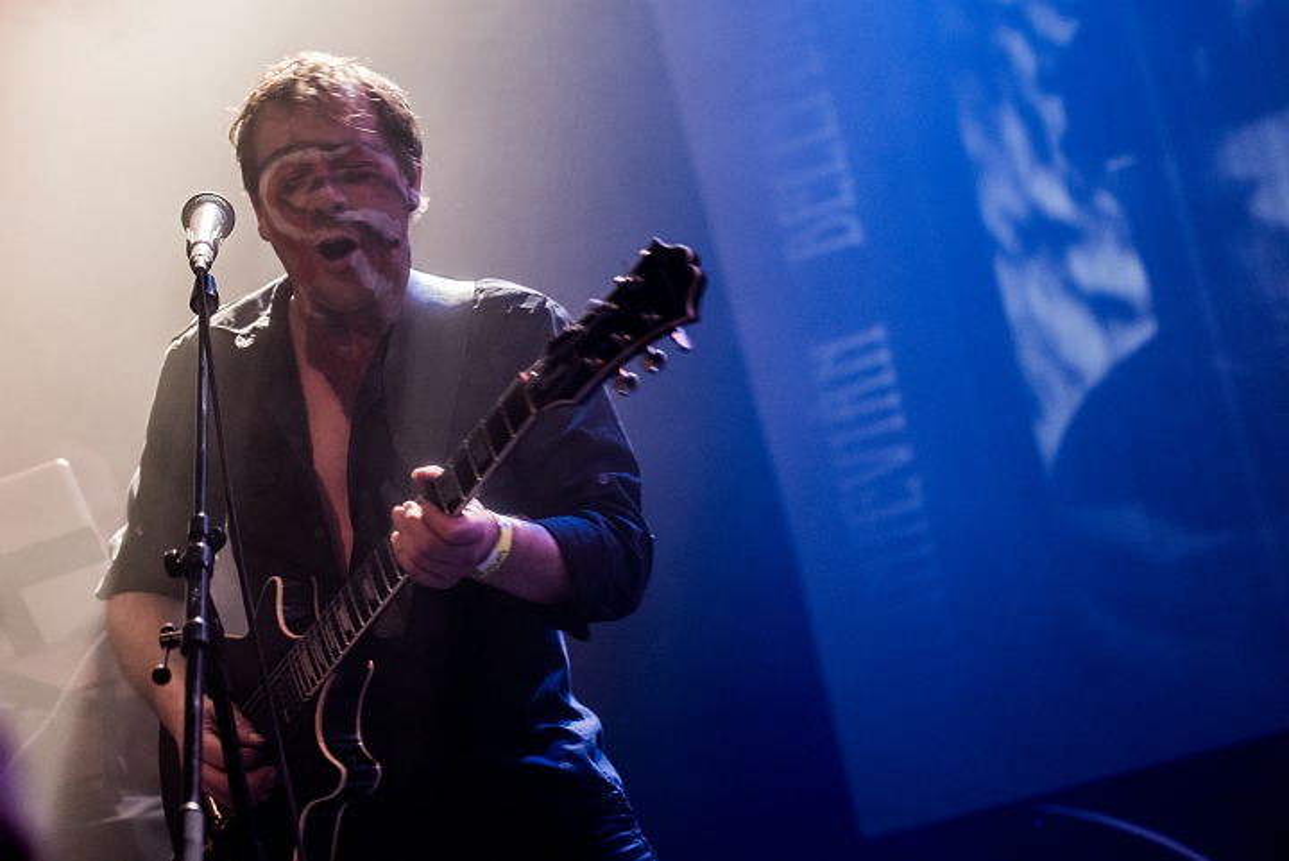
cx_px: 644
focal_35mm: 70
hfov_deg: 28.8
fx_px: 2508
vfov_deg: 19.5
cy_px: 430
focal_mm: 70
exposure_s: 1/100
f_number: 2.8
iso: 2500
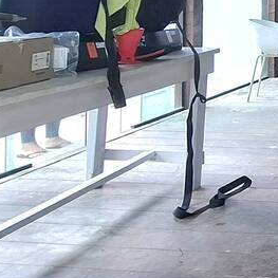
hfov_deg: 21.4
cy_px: -25
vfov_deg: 25.4
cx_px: 451
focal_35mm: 63
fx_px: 572
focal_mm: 1.74
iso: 40
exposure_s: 1/60.2
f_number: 2.2
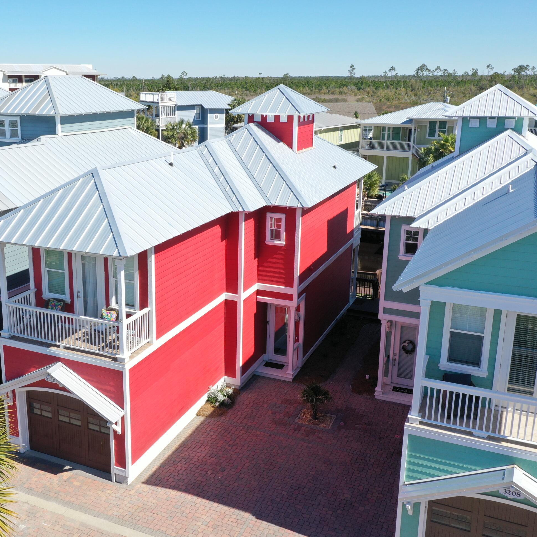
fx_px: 649
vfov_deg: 44.9
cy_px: 259
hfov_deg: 44.4
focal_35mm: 37
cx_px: 189
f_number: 5.6
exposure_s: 1/400
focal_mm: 10.26
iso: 100
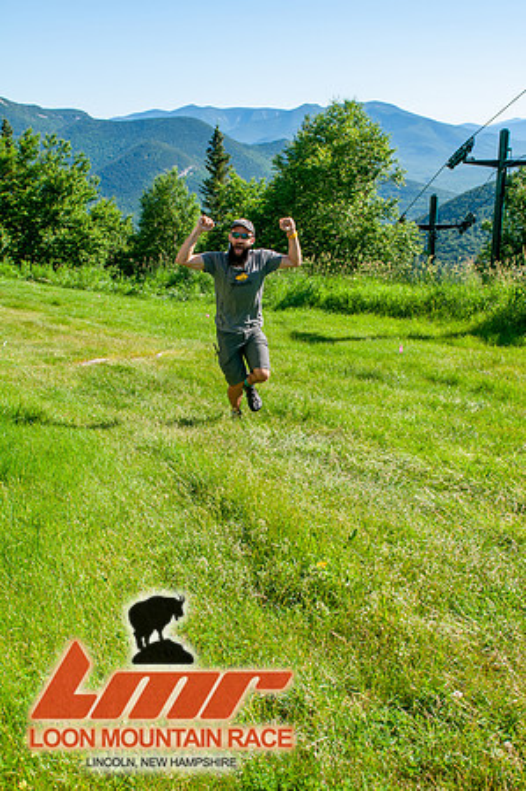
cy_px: 396
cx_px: 263
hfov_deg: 36.8
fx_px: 791
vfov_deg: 53.2
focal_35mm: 36
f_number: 8
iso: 200
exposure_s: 1/400
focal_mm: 24
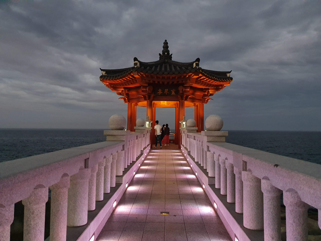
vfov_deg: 53.1
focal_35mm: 26
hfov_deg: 67.3
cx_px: 160
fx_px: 241
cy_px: 120
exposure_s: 1/30
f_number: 1.5
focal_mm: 4.32
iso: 640
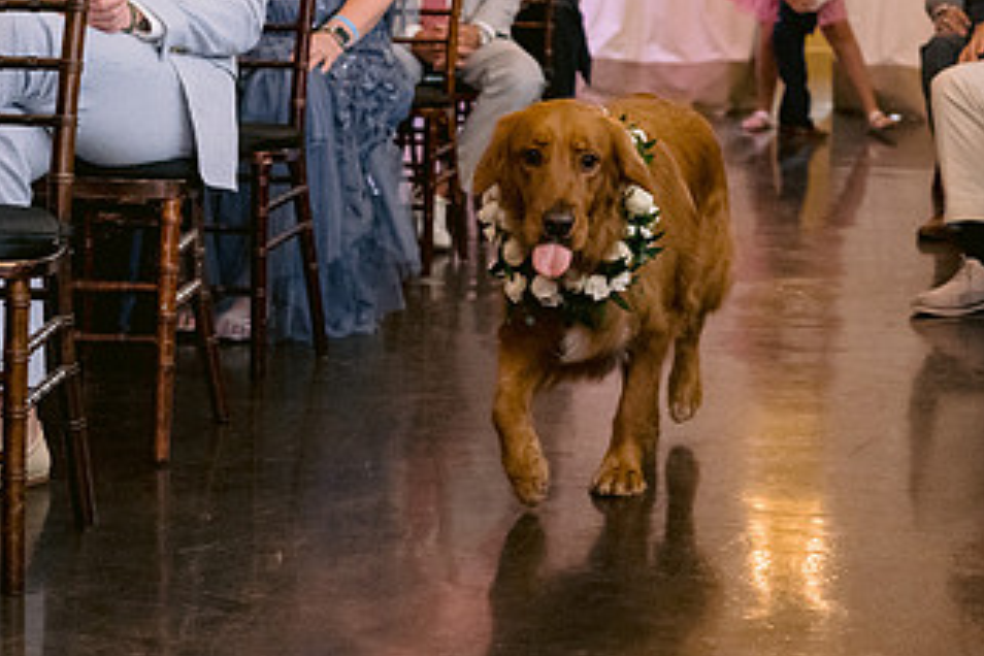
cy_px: 235
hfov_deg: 21.0
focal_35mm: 97
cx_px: 610
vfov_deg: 14.1
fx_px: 2651
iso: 1600
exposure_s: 1/160
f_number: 2.8
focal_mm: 35
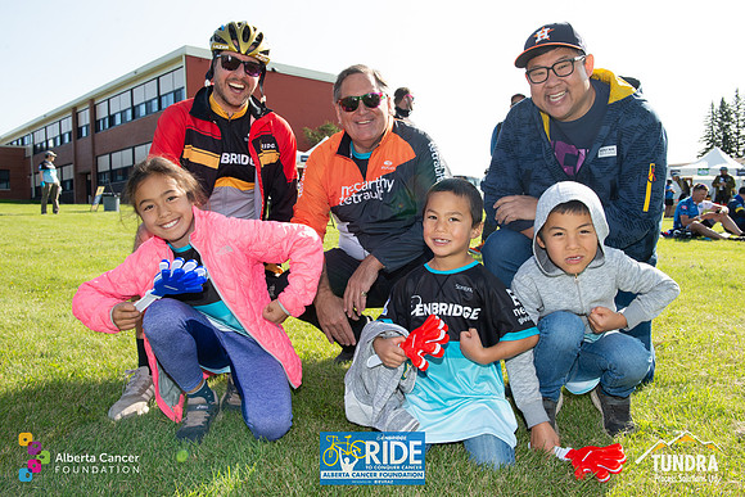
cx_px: 372
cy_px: 248
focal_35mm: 31
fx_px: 642
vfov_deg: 42.3
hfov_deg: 60.3
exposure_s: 1/200
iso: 250
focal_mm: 31
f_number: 10
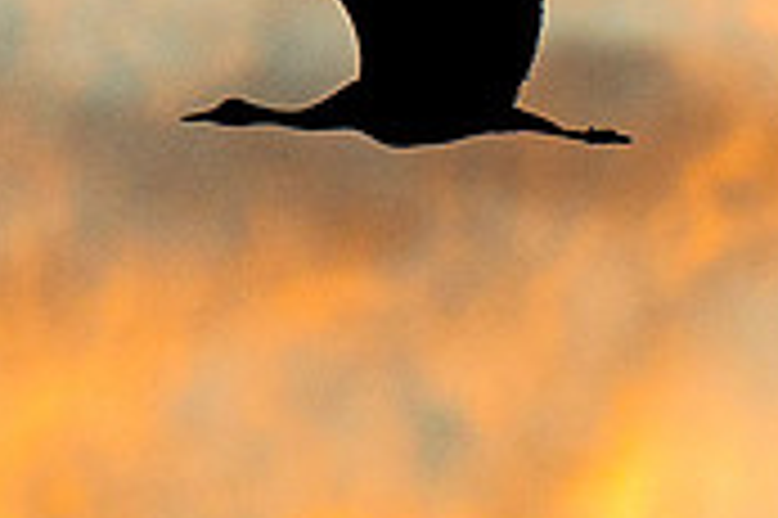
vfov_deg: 0.5
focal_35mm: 2624
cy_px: -6
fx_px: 56653
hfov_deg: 0.8
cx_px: 442
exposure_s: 1/1600
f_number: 6.3
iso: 800
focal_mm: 474
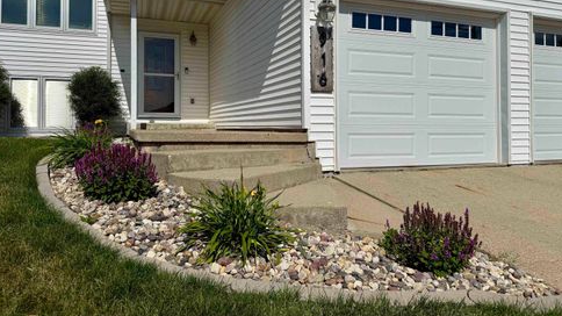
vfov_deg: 42.5
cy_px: 116
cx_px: 281
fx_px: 402
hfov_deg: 69.9
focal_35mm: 27
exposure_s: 1/14286
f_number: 1.78
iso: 64
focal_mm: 6.76
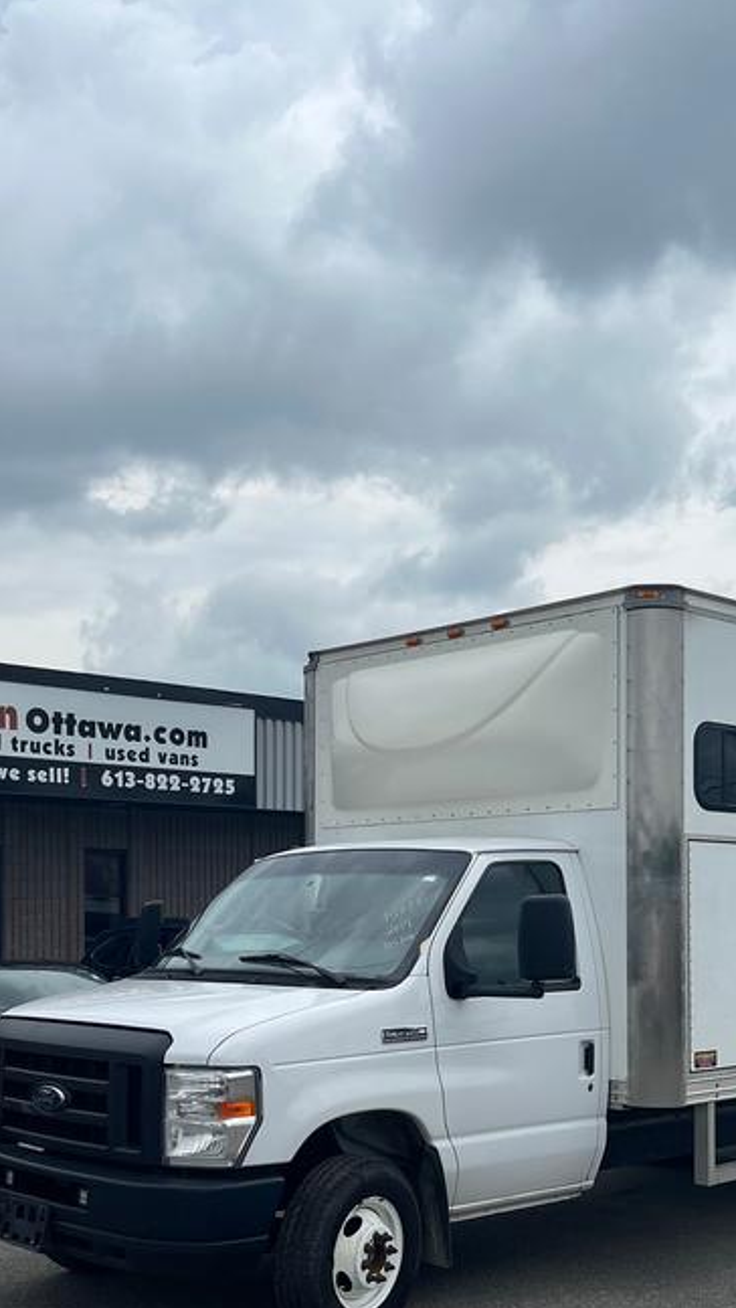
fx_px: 1457
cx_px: 433
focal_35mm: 42
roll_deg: +0.0
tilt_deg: +2.0
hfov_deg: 28.3
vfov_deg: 47.4
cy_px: 898
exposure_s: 1/5587
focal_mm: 5.7
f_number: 1.5
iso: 50
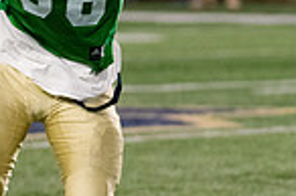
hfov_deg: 2.6
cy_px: -120
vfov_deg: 1.7
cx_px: 304
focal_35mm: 794
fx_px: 6521
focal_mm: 200
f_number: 4
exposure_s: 1/500
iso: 4000
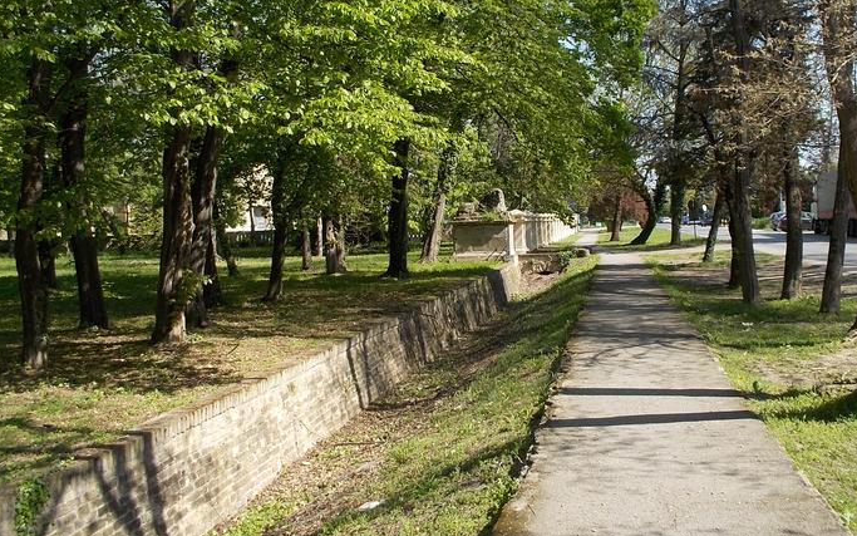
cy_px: 196
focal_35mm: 36
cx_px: 458
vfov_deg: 35.1
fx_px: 841
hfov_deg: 54.0
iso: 80
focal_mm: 4.1
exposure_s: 1/400
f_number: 3.3
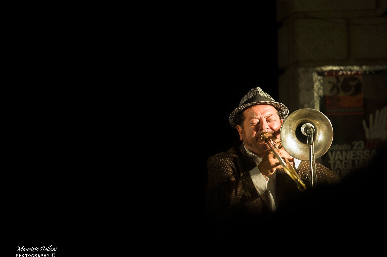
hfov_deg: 10.0
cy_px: 132
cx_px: 196
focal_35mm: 206
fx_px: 2213
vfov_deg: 6.7
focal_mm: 200
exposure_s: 1/125
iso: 1600
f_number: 4
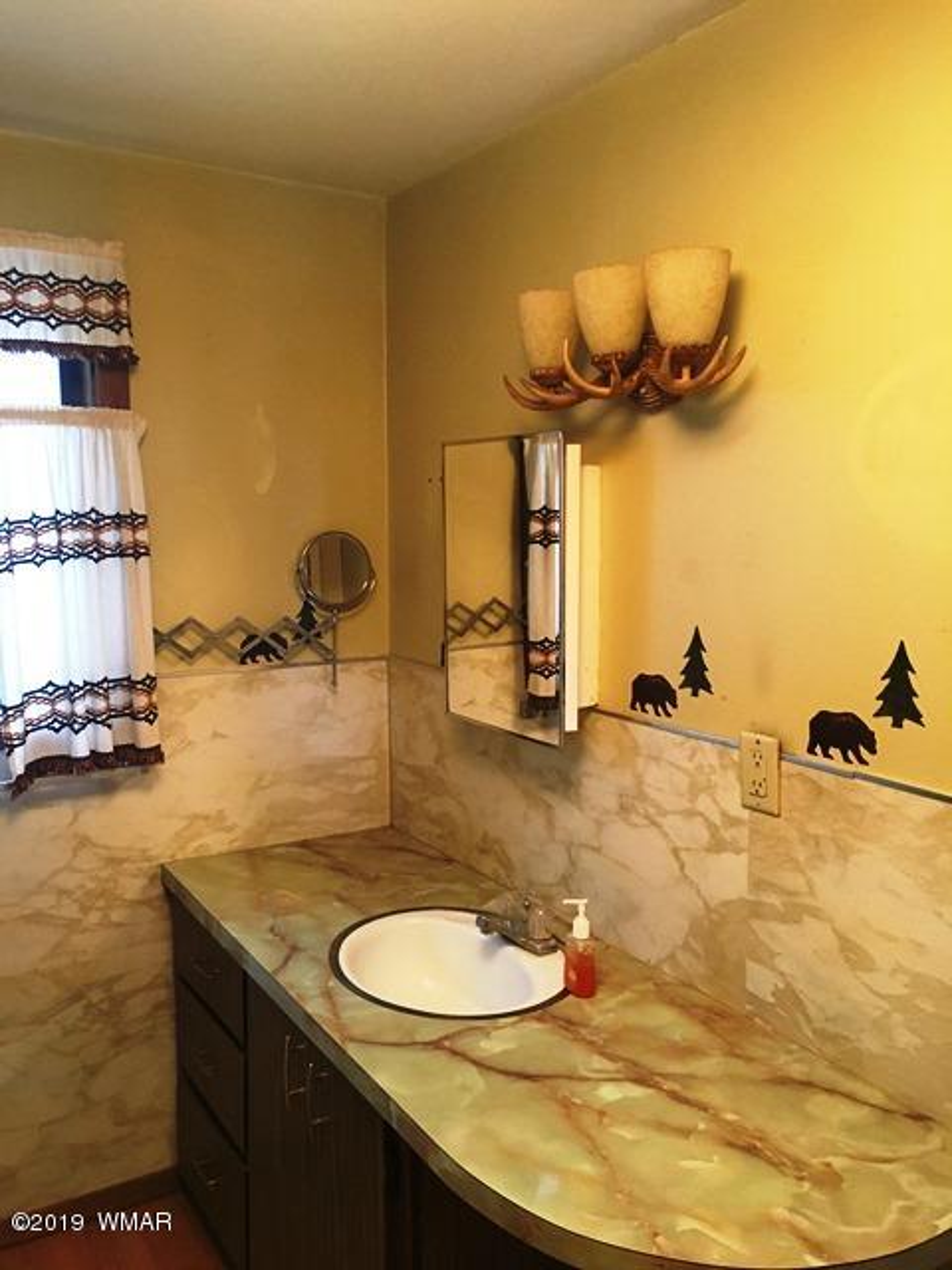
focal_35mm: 29
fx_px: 1063
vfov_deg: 61.7
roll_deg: +2.2
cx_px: 476
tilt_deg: -4.3
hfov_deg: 48.2
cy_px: 635
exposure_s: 1/30
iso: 200
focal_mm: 4.15
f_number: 2.2
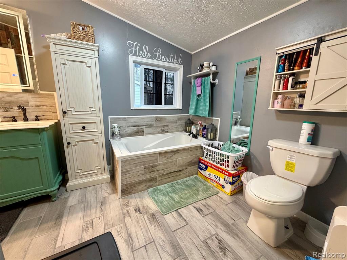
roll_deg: -1.2
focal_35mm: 14
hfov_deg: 102.1
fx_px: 140
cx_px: 174
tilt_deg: -11.1
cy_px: 130
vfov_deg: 85.7
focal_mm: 2.22
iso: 250
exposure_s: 1/60
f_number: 2.2
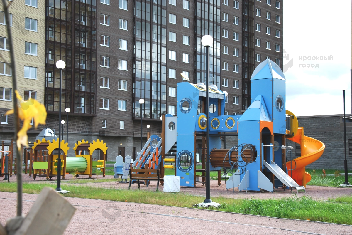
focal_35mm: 57
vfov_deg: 23.8
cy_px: 118
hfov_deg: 35.1
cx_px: 176
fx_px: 557
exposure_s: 1/125
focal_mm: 38
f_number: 5.6
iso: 100
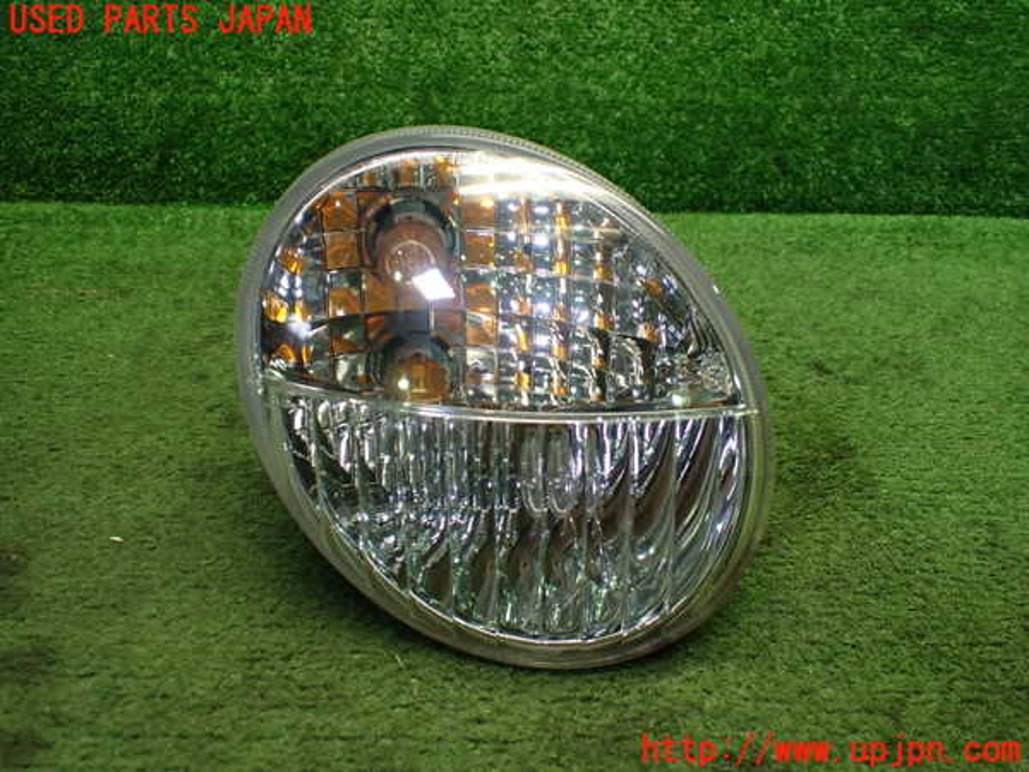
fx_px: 892
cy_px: 386
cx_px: 514
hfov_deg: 60.0
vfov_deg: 46.8
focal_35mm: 30
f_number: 2.3
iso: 400
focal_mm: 5.4
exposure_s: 1/125
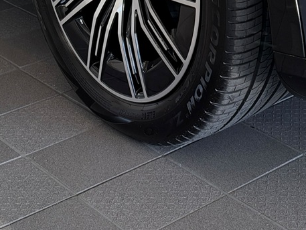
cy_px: -169
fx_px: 875
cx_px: 276
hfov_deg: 19.5
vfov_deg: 13.6
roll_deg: +1.9
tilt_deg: -9.7
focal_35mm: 99
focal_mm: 6.93
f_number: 1.8
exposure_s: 1/157
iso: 200
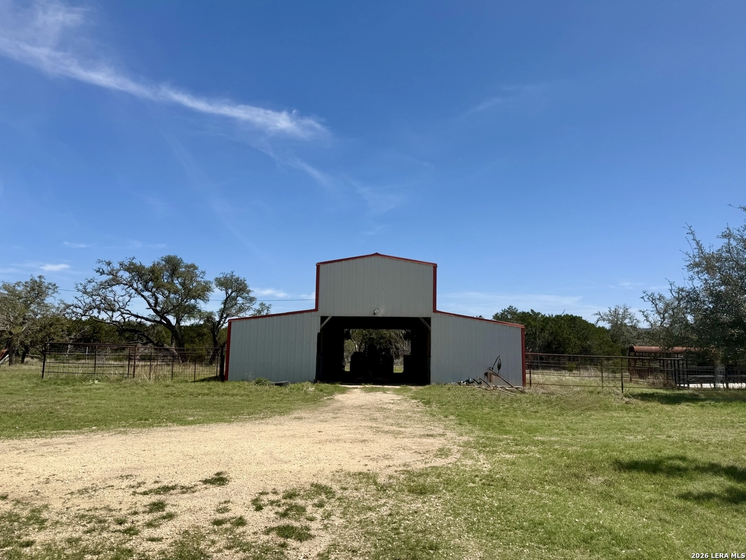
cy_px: 280
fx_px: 517
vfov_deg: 56.8
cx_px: 373
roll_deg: -0.5
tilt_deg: +7.2
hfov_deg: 71.6
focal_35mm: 24
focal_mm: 6.76
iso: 80
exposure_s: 1/6173
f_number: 1.78
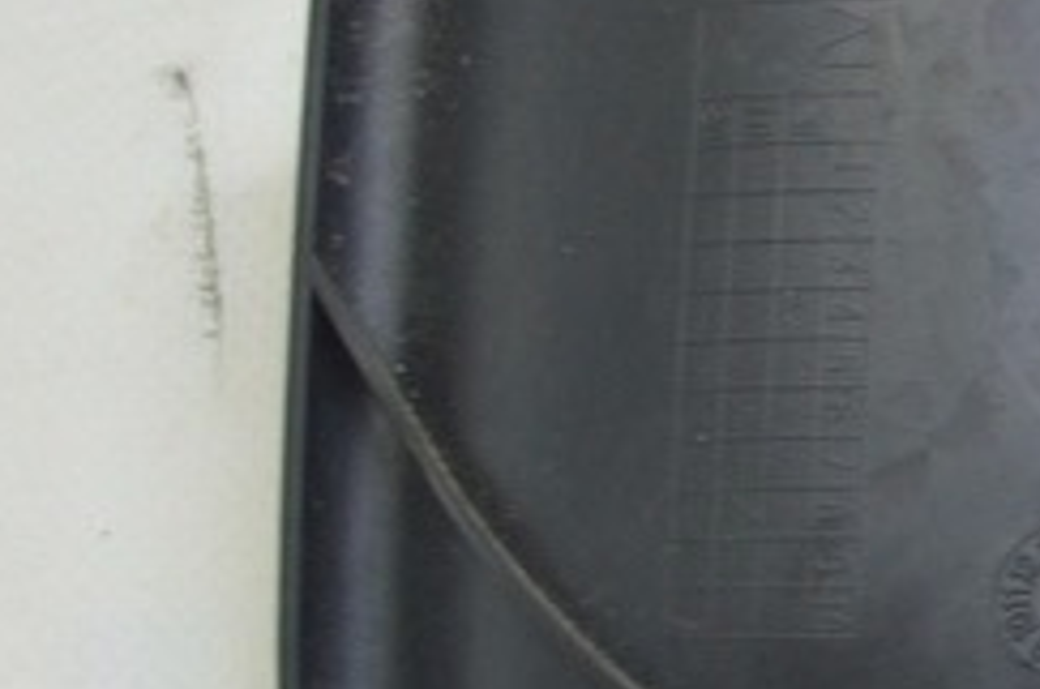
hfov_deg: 12.7
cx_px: 1622
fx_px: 4382
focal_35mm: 152
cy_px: 315
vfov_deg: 9.0
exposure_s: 1/20
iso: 400
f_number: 5.6
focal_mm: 24
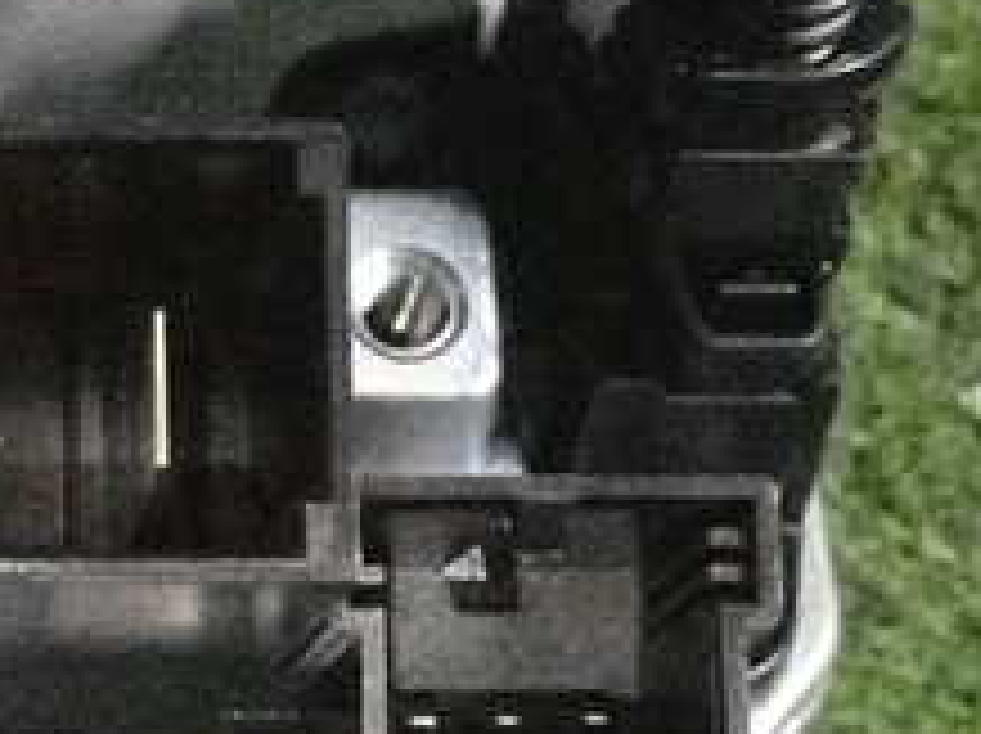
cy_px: 153
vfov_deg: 8.6
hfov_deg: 11.3
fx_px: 4841
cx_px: -252
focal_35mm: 171
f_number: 3.6
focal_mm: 11.09
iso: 12800
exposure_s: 1/100
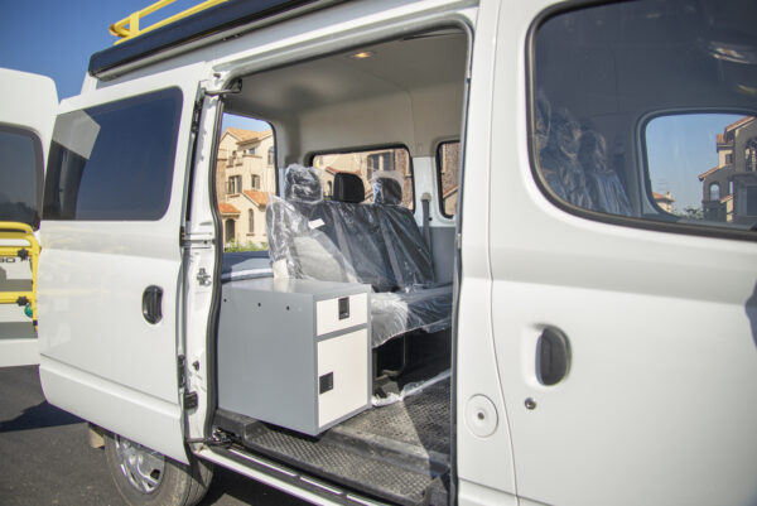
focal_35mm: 24
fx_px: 505
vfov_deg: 53.2
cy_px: 253
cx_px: 378
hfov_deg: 73.7
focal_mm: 24
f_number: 4
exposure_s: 1/1250
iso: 100
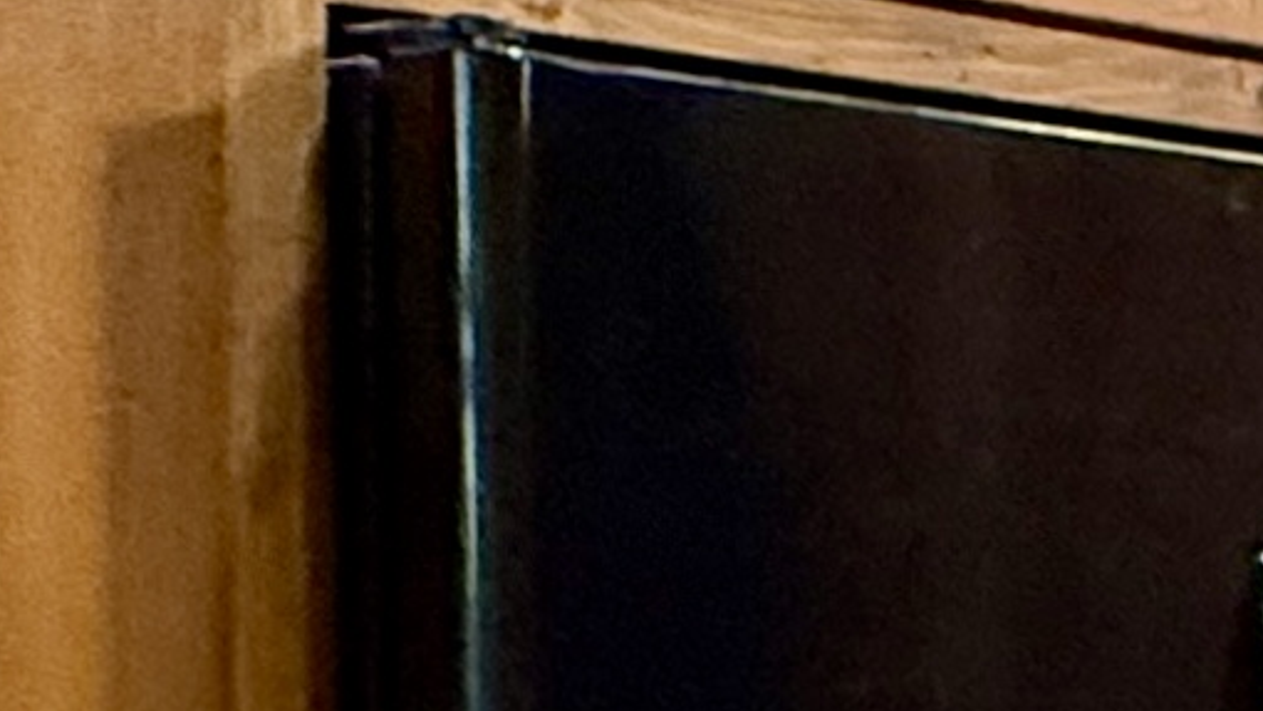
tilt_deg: -2.6
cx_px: 3088
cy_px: 892
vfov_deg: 10.2
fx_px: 3919
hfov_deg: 13.3
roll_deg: -0.3
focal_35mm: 117
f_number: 2.2
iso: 400
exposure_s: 1/60
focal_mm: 2.22
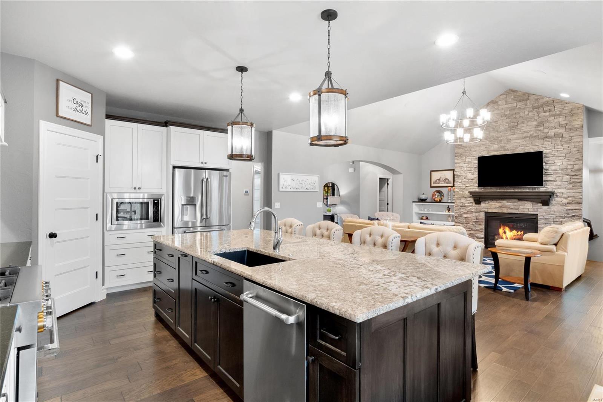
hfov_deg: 90.0
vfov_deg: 67.4
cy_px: 201
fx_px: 301
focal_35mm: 18
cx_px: 302
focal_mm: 9
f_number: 10
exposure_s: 1.6
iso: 400
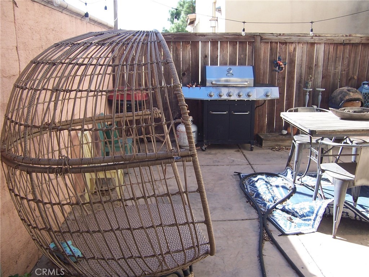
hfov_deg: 55.4
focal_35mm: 33
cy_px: 138
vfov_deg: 42.9
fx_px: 352
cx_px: 184
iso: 80
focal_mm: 5.5
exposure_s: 1/180
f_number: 3.4
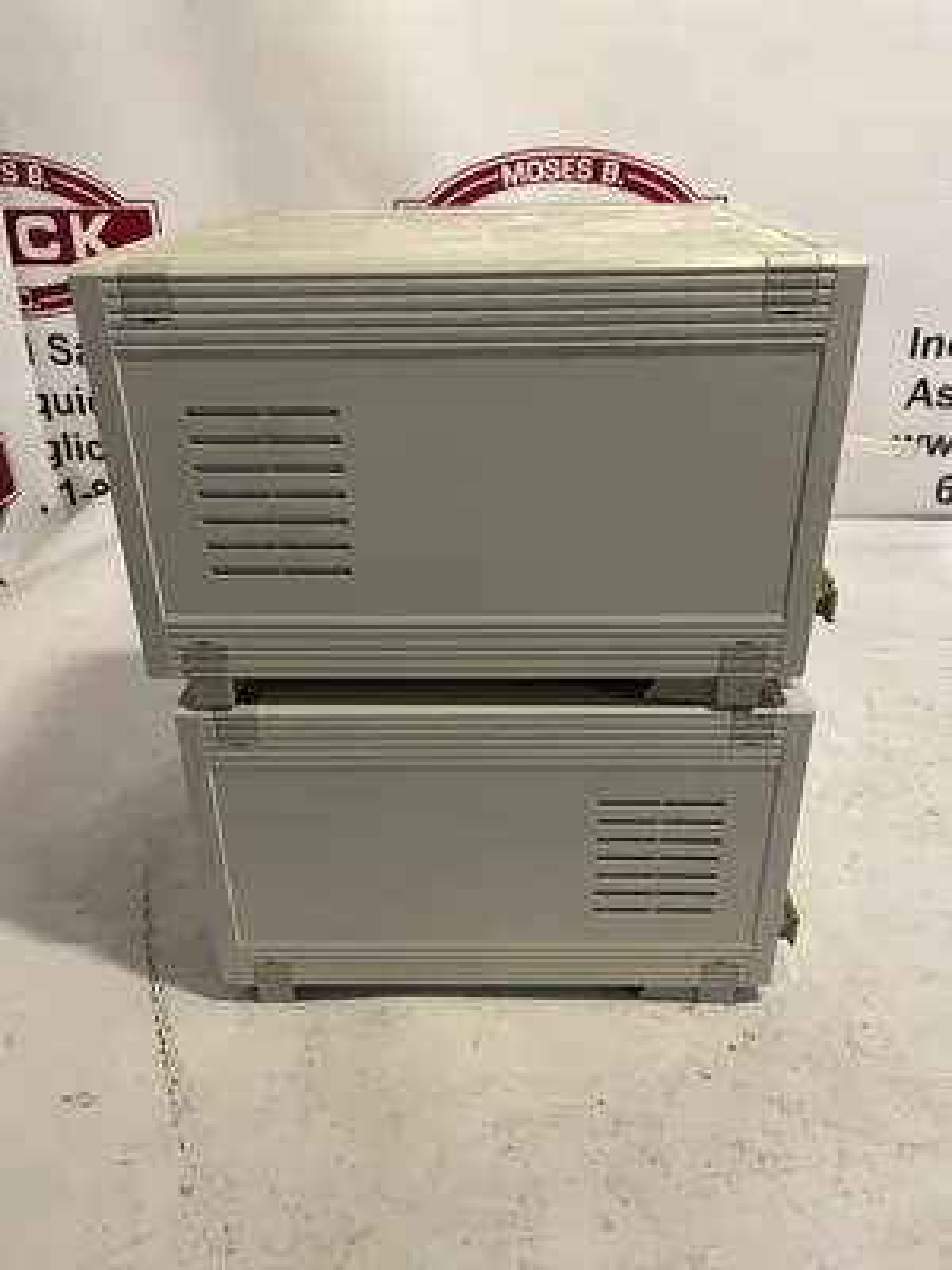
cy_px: 635
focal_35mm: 26
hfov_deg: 53.1
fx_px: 953
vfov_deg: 67.3
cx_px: 476
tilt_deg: -27.6
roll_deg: -0.3
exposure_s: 1/60
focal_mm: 4.2
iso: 250
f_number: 1.6
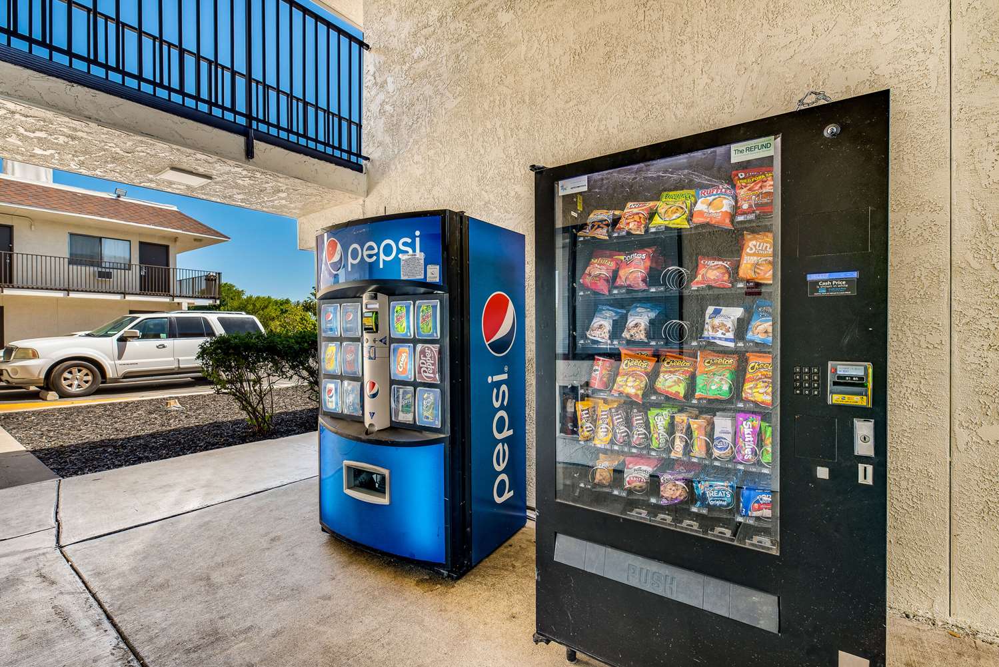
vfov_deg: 70.5
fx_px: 472
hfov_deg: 93.2
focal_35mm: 17
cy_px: 334
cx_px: 500
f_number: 8
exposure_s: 1/1000
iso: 400
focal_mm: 17
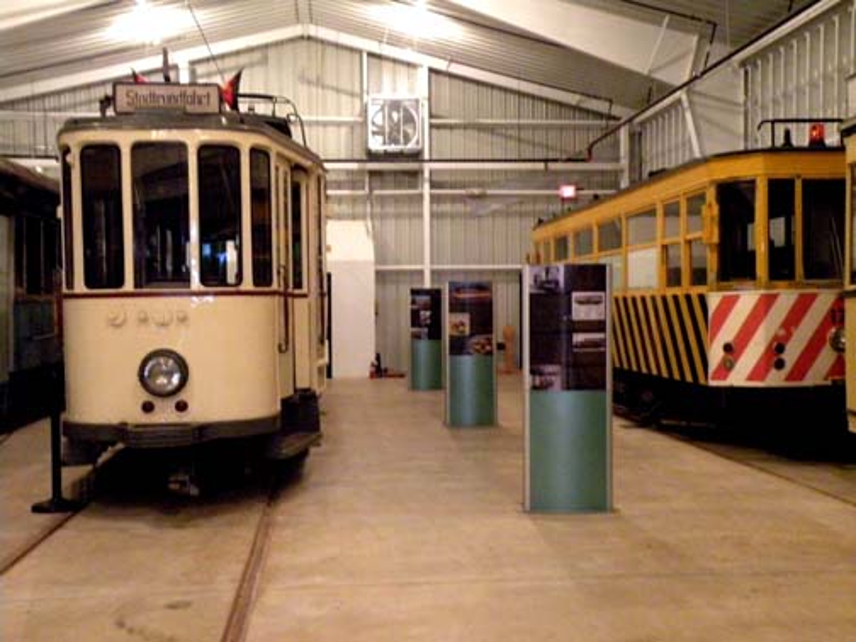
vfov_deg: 34.3
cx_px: 428
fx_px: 1039
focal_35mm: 42
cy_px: 321
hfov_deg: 44.8
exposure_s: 1/5.2
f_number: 3.2
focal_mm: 7.4
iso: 800
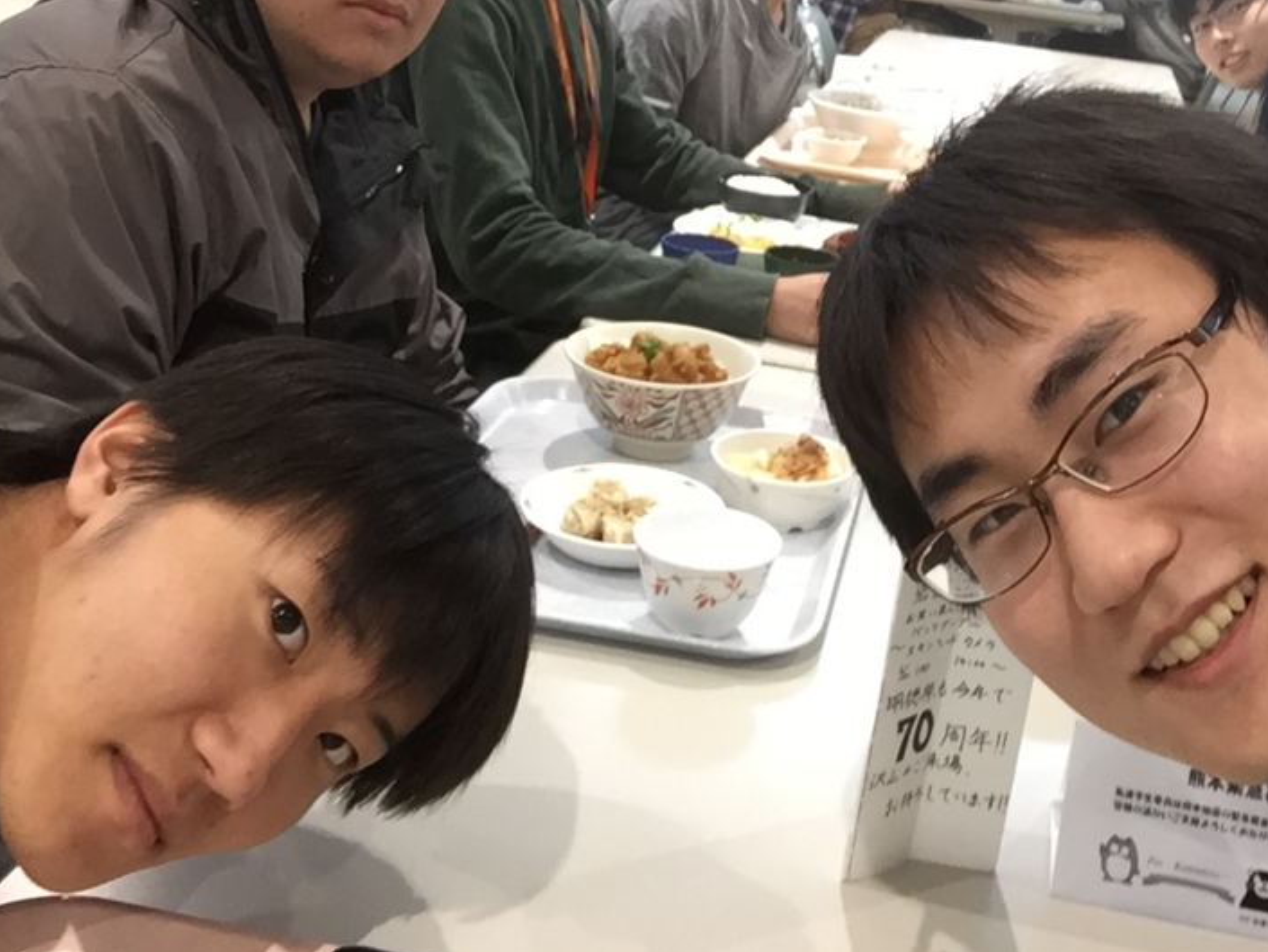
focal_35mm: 45
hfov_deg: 41.8
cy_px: 284
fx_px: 1649
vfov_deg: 31.8
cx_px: 788
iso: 100
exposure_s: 1/30
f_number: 2.2
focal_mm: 2.65
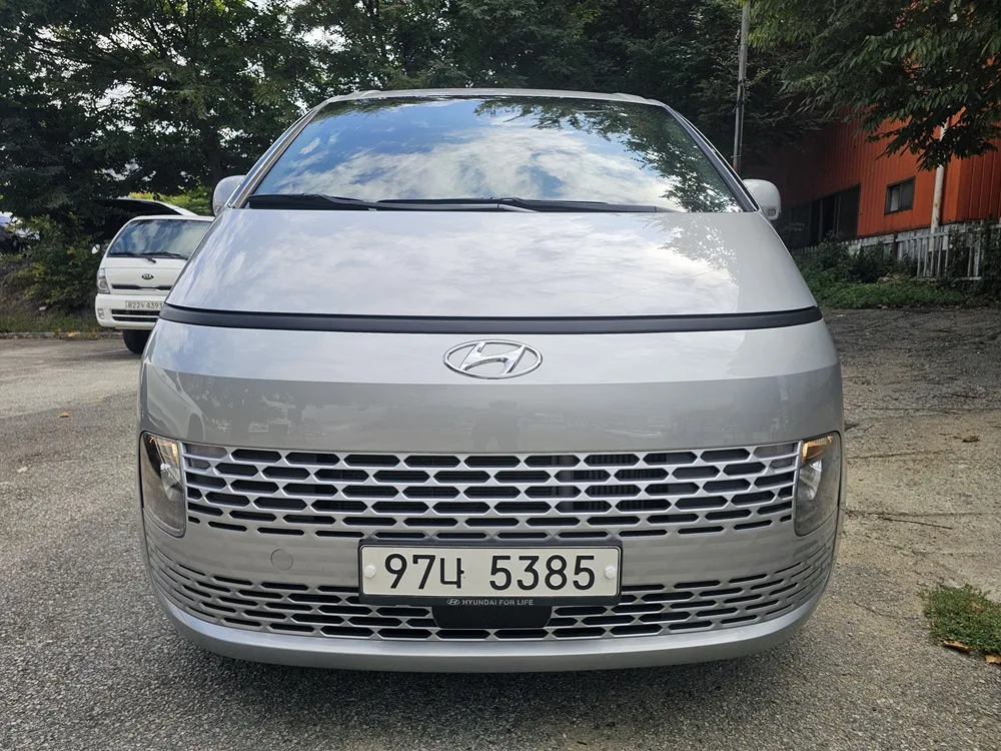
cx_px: 500
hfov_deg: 73.9
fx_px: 665
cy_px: 376
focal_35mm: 23
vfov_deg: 58.9
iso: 12
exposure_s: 1/583
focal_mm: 6.3
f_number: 1.7
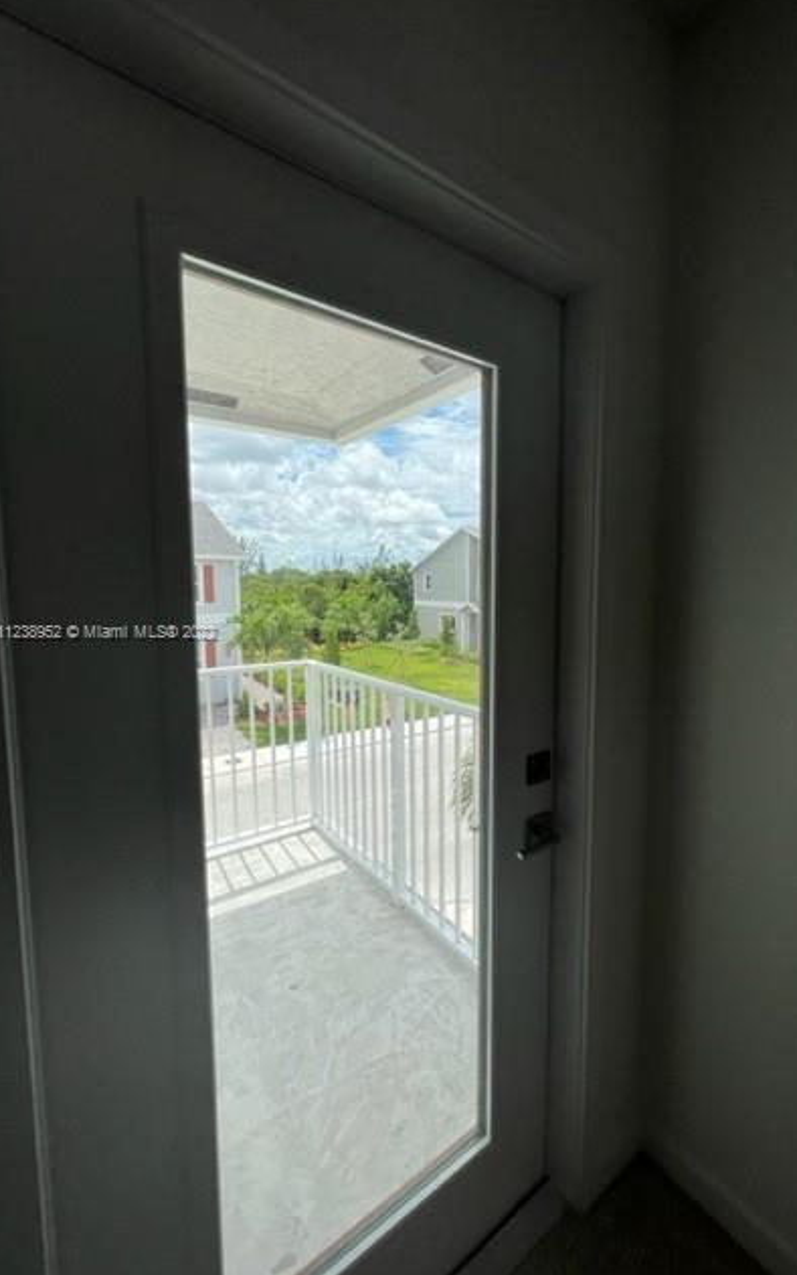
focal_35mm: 14
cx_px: 469
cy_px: 633
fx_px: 486
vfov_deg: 105.3
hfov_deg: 78.0
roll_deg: -0.2
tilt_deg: -5.6
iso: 32
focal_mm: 1.57
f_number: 1.8
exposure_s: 1/1597
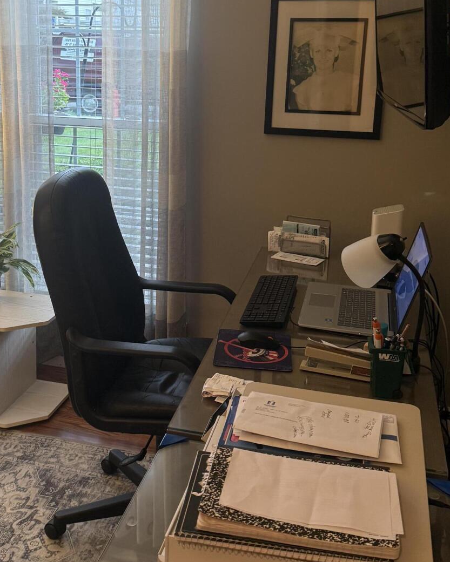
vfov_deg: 40.7
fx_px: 749
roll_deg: -0.6
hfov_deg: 33.2
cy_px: 189
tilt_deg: -11.0
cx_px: 159
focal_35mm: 45
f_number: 1.78
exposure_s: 1/60
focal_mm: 6.76
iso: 160
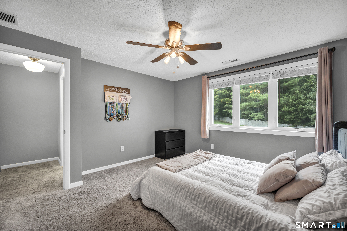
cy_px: 116
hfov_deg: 104.3
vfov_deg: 81.1
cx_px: 174
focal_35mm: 14
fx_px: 135
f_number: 7.1
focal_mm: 14
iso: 320
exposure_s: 1/10
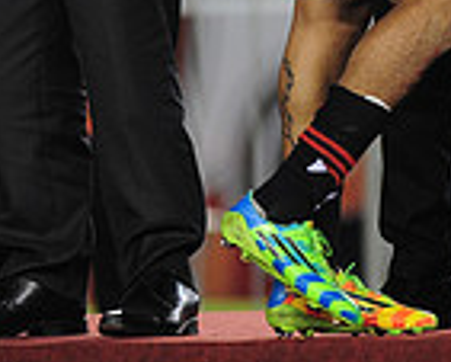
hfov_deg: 2.5
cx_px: 390
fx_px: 10298
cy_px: -221
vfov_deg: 2.0
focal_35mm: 771
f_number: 2.8
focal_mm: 200
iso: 1600
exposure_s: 1/500
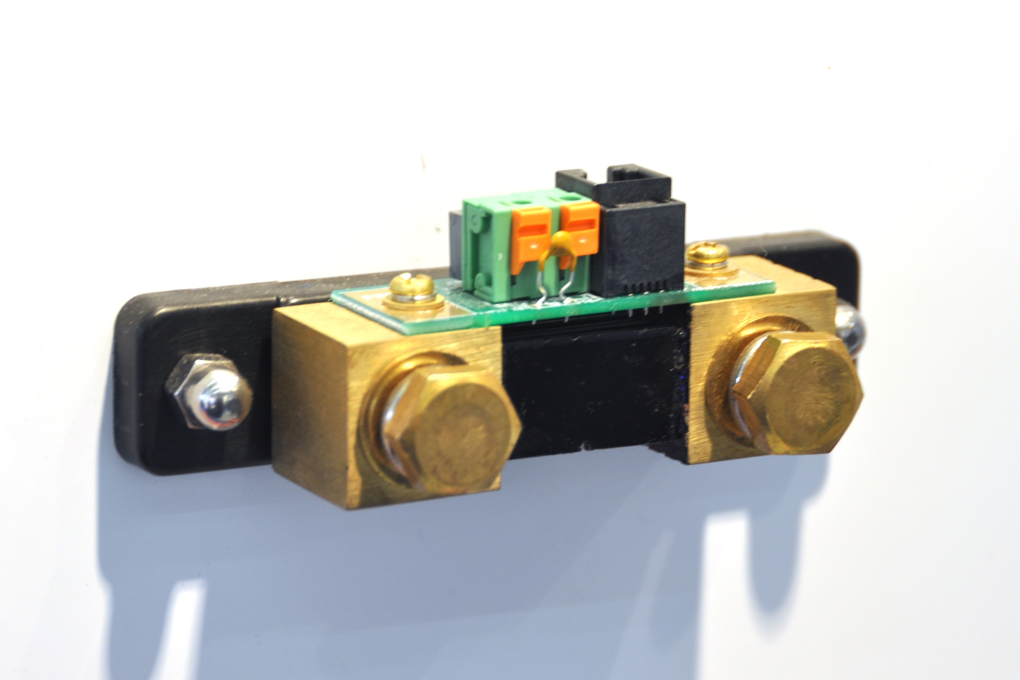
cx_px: 510
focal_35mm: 158
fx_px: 4462
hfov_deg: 13.0
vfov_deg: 8.7
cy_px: 340
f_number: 5.3
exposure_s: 1/15
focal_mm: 105
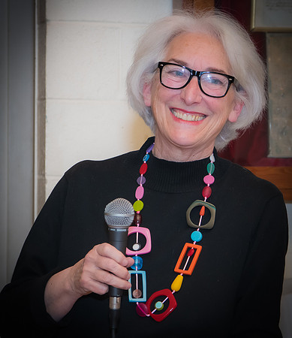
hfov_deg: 9.5
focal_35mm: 170
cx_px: 231
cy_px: 161
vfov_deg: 11.0
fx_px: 1753
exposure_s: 1/60
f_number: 6.3
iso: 800
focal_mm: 70
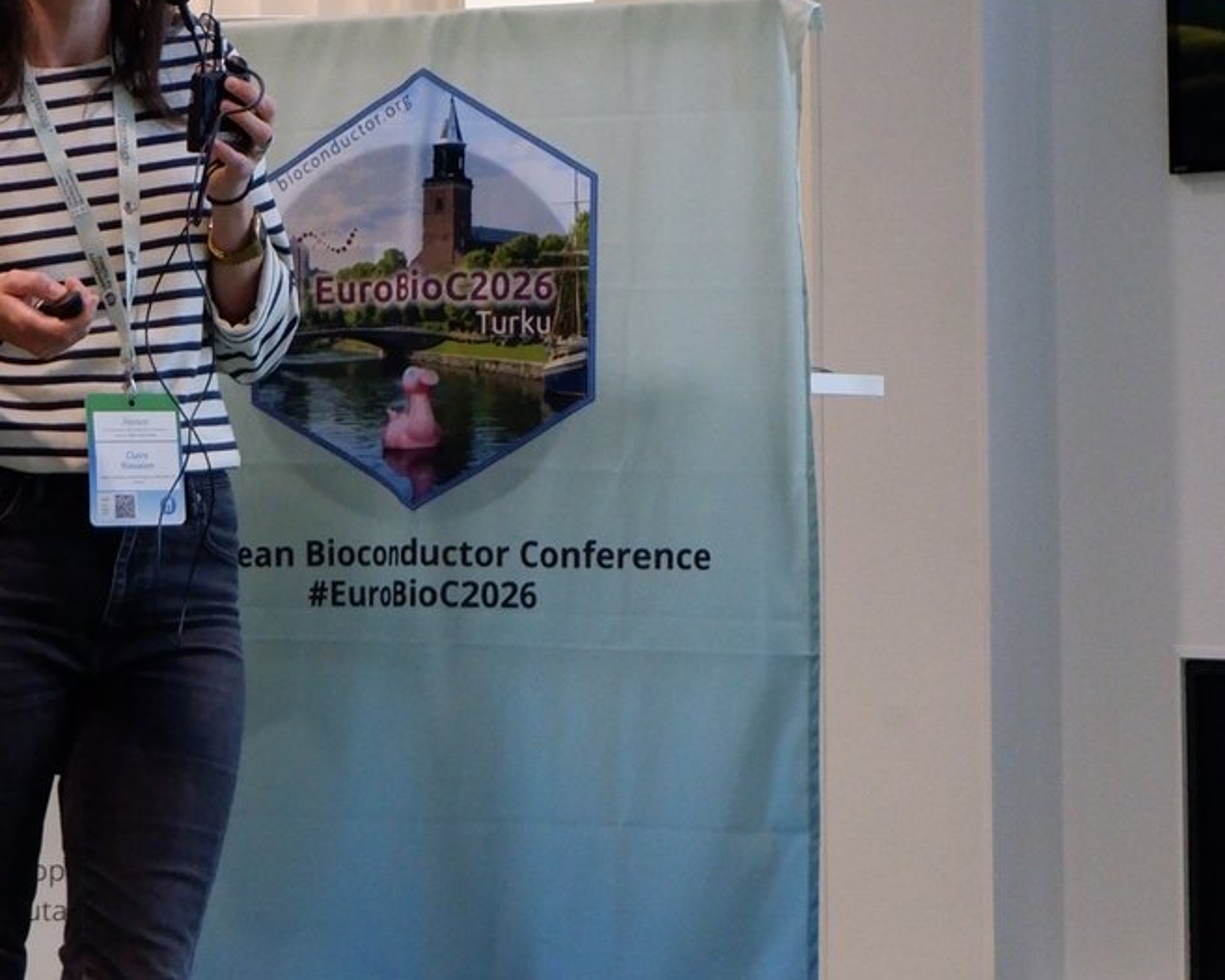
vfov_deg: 12.8
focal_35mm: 120
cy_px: 257
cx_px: 298
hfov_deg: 15.9
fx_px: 4352
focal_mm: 28
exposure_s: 1/100
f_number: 4.5
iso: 2500
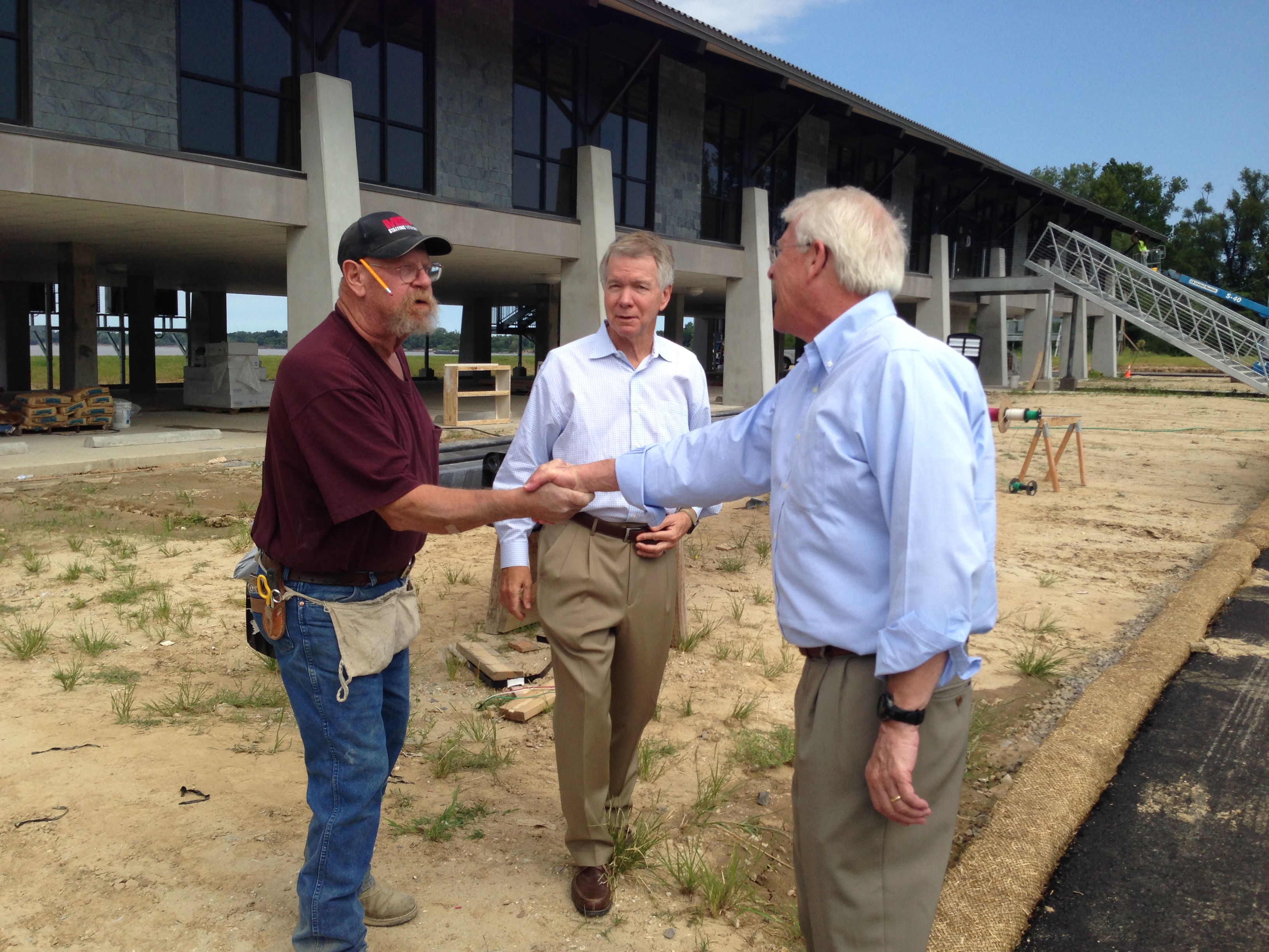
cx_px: 634
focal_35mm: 33
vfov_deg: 42.9
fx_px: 1210
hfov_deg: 55.4
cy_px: 476
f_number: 2.4
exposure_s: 1/1506
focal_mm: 4.12
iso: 50
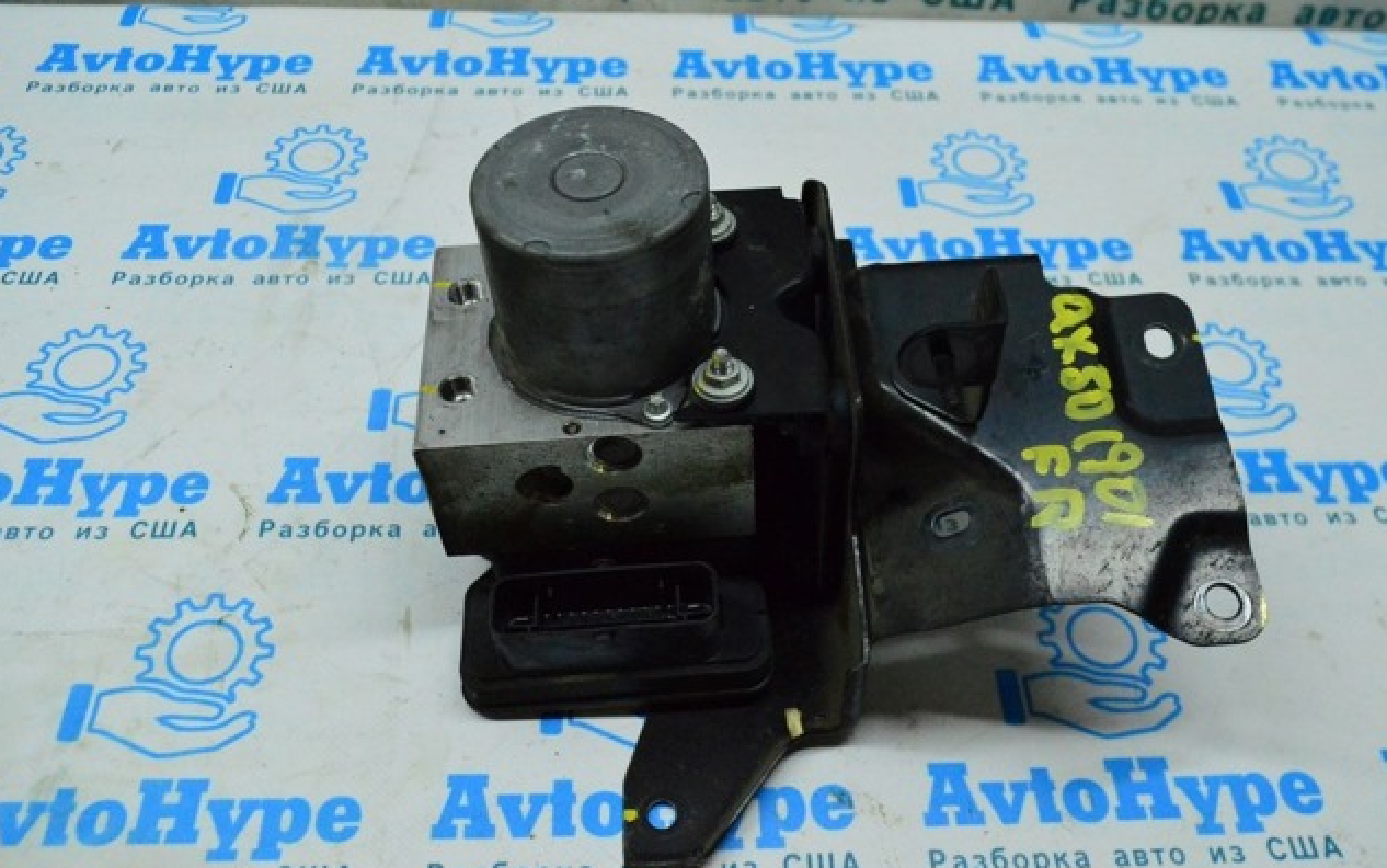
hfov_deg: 54.6
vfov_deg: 35.8
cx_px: 688
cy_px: 420
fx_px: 1343
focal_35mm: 36
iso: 6400
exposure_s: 1/640
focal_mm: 23
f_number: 6.3
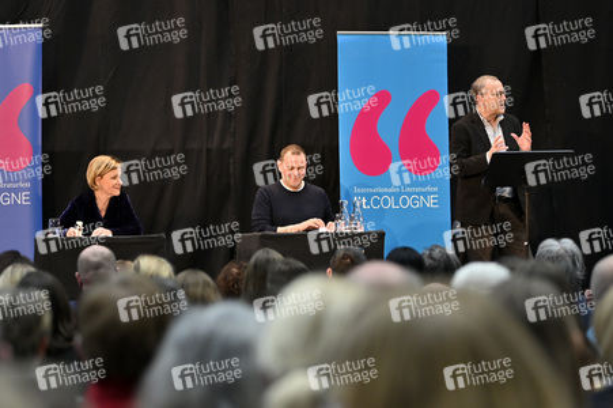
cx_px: 306
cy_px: 204
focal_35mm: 95
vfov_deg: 14.4
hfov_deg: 21.5
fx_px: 1616
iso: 800
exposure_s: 1/400
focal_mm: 95
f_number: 2.8
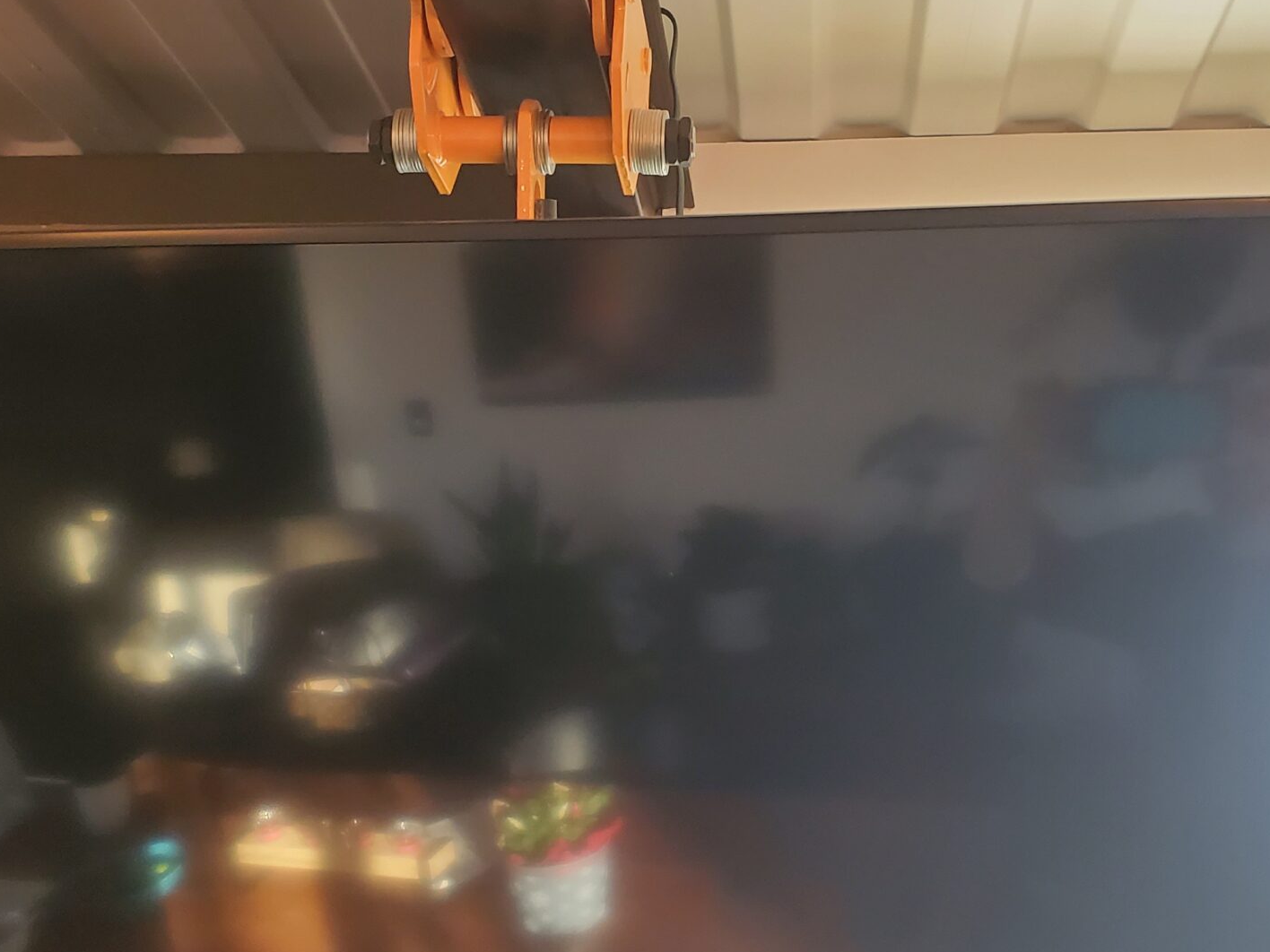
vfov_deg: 30.9
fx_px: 1724
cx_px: 678
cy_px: 506
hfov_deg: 40.4
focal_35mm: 47
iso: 250
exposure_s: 1/39
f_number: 2.4
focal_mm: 4.3
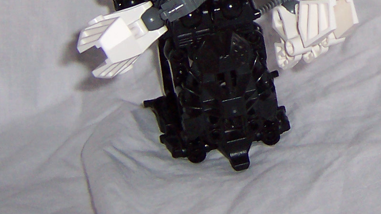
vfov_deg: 11.5
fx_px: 1010
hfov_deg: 20.0
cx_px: 458
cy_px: -127
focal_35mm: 100
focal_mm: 5.6
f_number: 2.8
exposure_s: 1/60
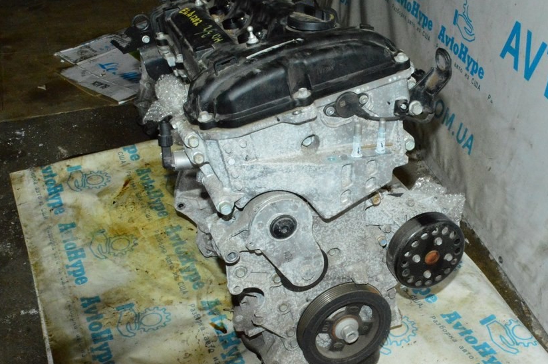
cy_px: 190
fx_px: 624
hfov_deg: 47.1
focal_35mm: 41
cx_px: 337
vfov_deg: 32.6
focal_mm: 22
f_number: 25
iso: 6400
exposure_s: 1/50
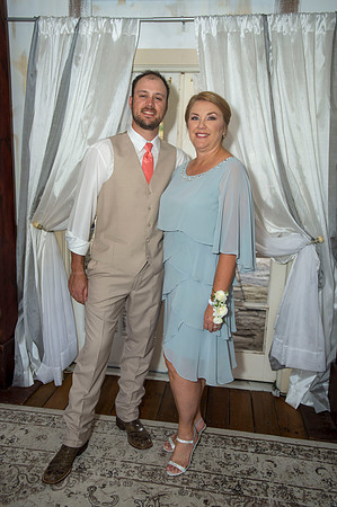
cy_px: 254
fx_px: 394
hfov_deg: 46.3
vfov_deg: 65.5
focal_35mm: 28
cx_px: 168
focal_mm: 28
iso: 200
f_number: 3.5
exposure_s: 1/100
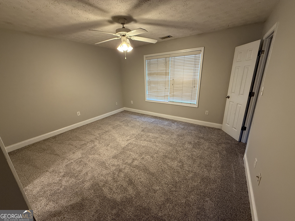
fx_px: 119
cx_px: 148
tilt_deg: -16.9
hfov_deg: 102.1
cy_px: 110
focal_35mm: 14
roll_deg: +2.0
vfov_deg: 85.7
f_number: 2.2
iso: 320
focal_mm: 2.22
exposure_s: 1/60
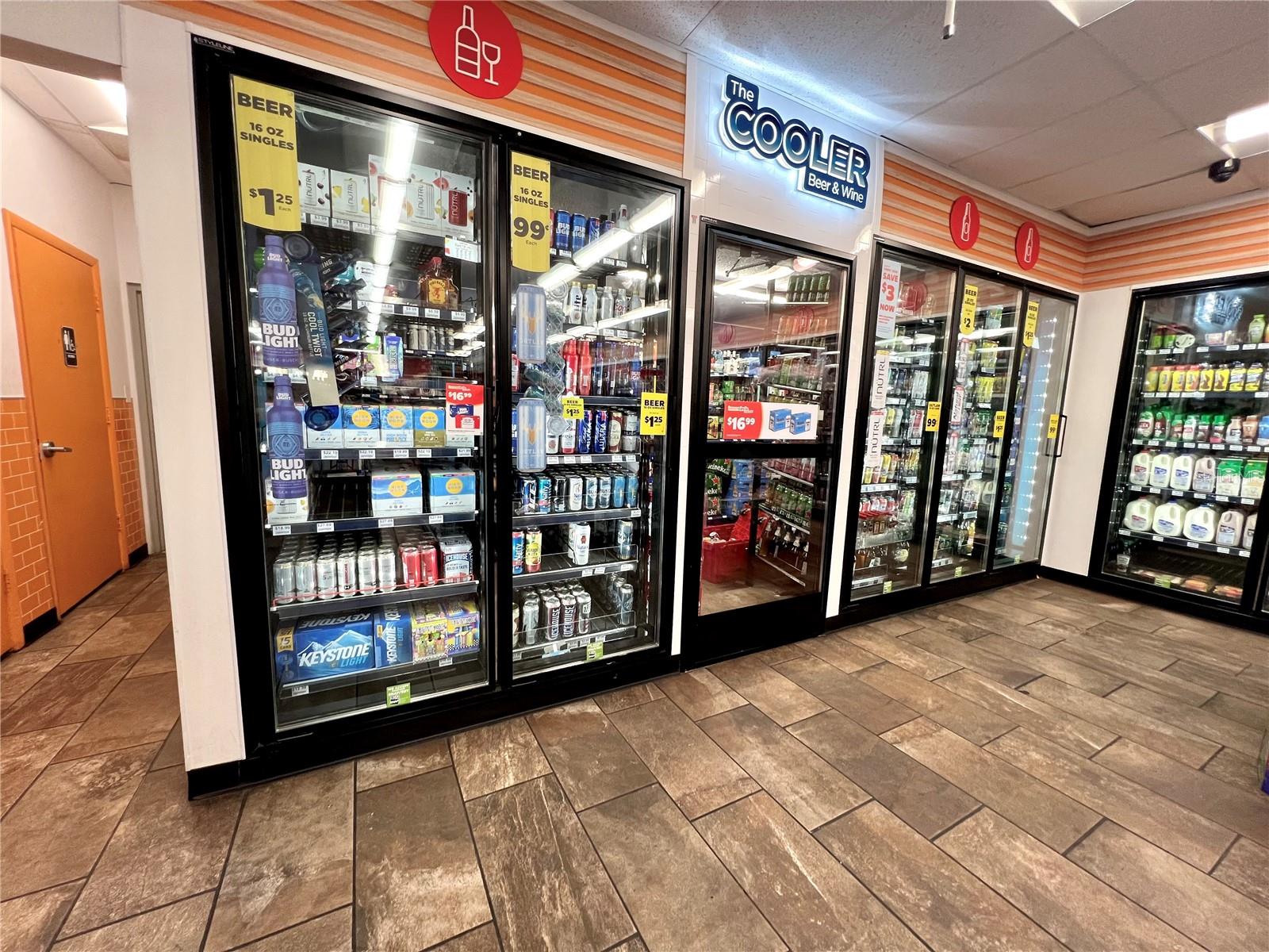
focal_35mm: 13
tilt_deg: -7.6
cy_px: 476
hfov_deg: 106.2
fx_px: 477
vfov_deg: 89.9
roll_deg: -1.1
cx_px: 634
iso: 200
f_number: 1.8
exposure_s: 1/120
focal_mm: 1.57
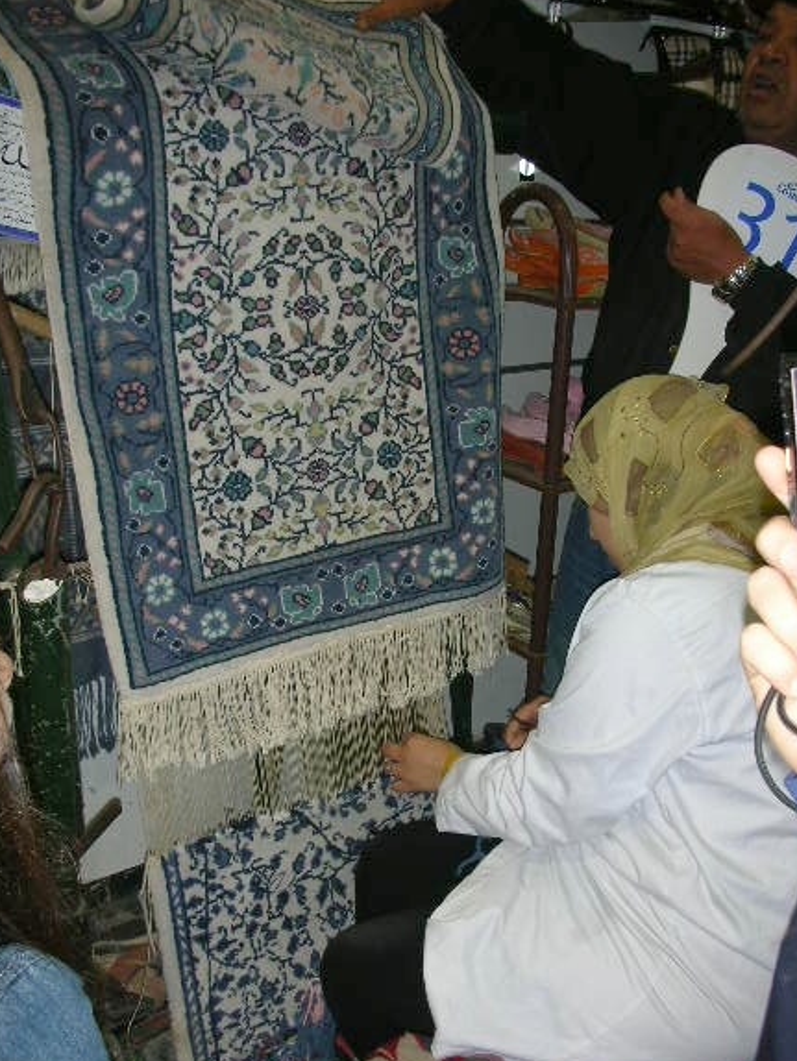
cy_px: 555
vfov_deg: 47.8
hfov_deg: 36.8
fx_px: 1196
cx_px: 431
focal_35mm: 39
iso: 50
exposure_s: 1/60.1
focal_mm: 5.8
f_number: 3
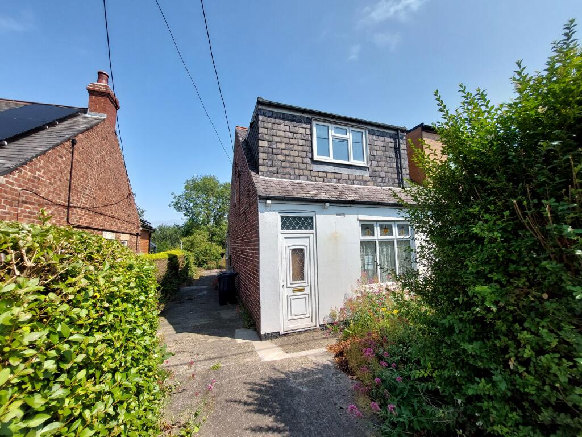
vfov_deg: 89.9
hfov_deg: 106.2
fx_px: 219
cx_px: 291
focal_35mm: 13
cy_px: 218
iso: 50
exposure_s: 1/1496
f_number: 2.2
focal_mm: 1.74
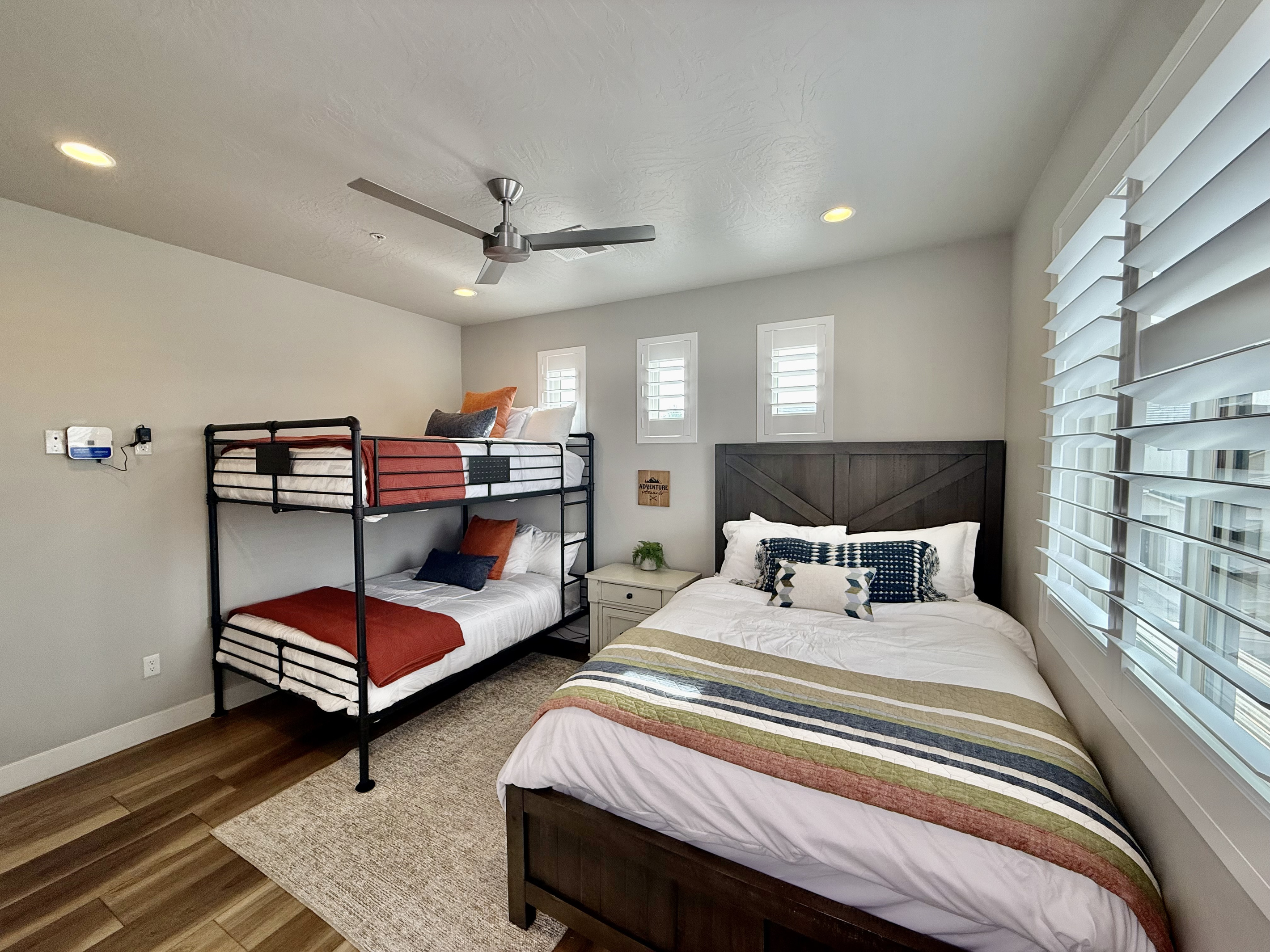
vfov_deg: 85.7
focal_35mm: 14
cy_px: 476
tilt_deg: -1.7
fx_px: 514
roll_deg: -0.2
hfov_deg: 102.1
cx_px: 635
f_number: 2.2
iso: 100
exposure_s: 1/120
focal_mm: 2.22
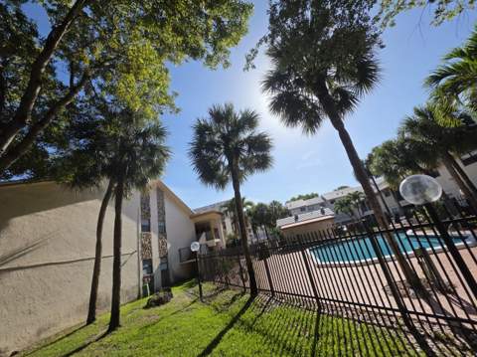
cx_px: 238
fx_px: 179
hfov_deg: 106.2
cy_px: 178
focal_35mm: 13
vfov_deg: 89.8
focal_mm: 2.2
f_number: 1.9
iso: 40
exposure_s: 1/2859
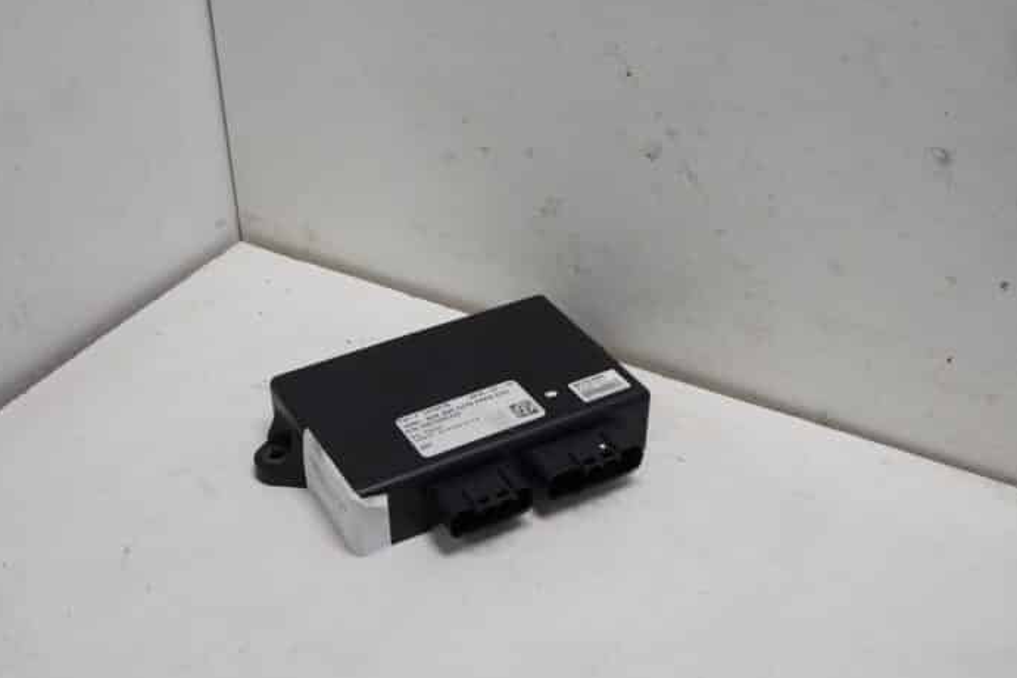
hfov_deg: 48.4
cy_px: 379
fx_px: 1130
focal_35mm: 40
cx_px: 462
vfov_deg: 33.4
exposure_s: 1/60
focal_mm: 18
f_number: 5.6
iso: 200
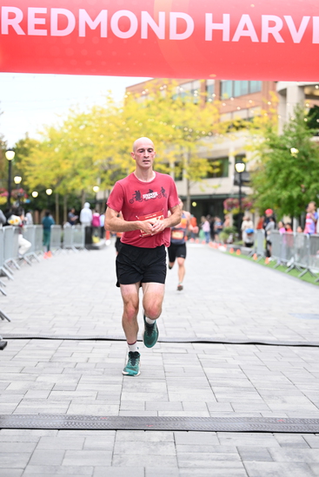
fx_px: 983
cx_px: 160
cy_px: 238
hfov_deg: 18.4
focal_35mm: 74
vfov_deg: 27.3
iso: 1600
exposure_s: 1/800
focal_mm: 74
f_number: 2.8
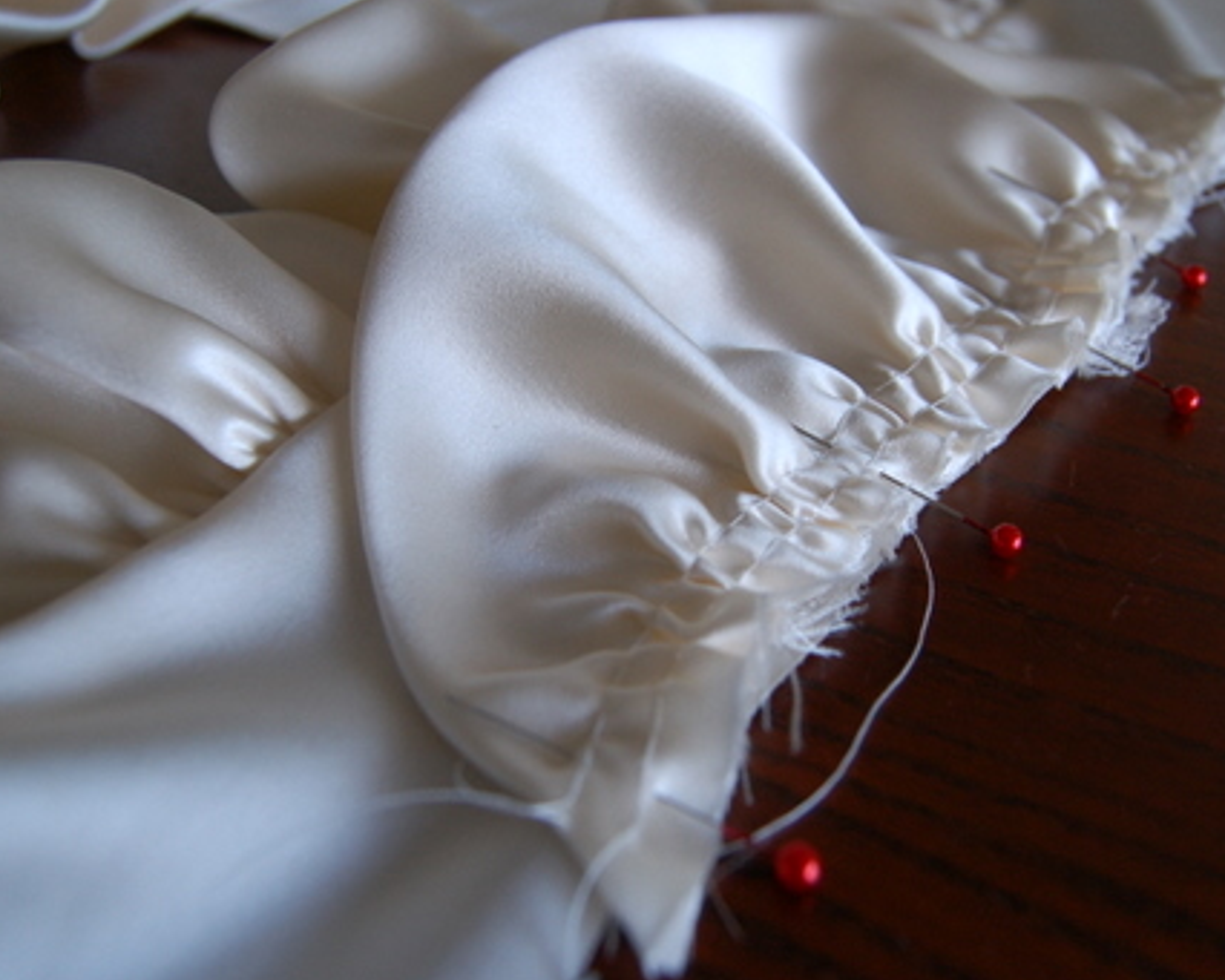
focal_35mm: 38
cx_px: 687
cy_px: 458
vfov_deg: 39.5
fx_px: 1366
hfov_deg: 48.2
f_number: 4.5
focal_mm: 19
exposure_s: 1/80
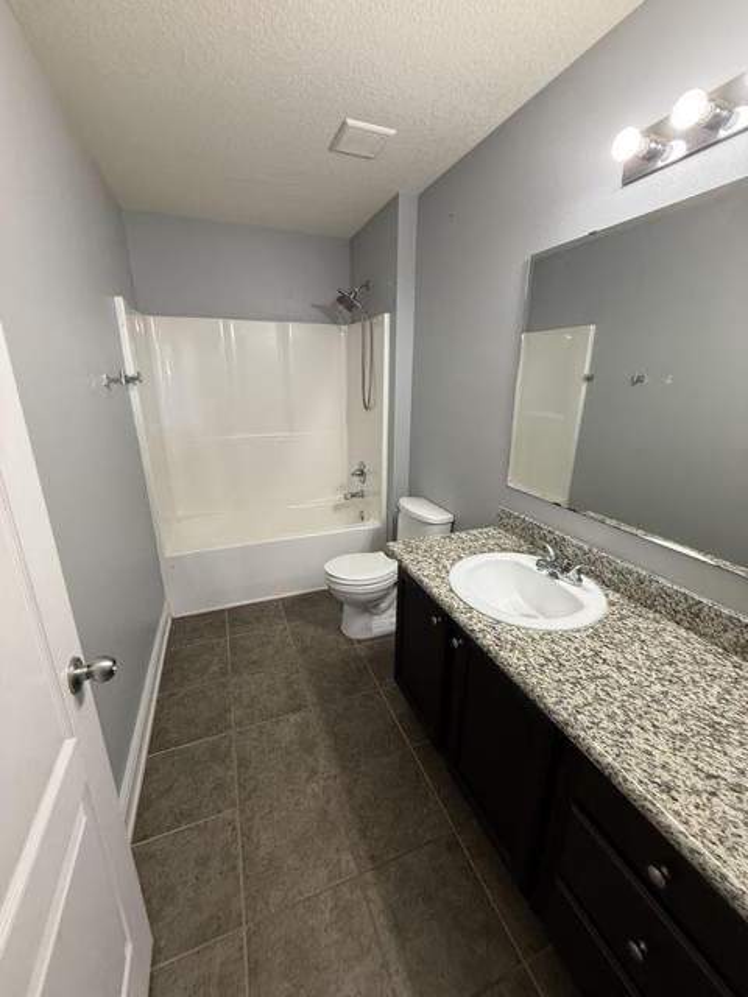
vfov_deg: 102.1
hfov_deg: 85.7
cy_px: 498
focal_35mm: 14
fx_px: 403
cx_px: 374
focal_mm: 2.22
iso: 320
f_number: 2.2
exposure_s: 1/60
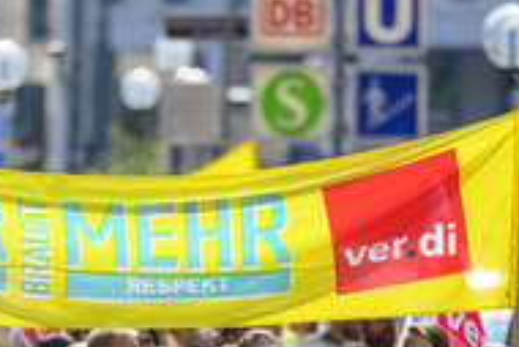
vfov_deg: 2.9
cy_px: 322
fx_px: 6839
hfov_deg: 4.3
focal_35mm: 474
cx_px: 160
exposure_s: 1/1600
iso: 80
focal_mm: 200
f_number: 2.8
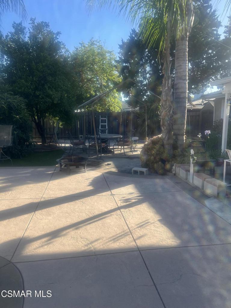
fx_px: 231
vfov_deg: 67.3
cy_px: 154
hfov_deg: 53.1
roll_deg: +0.7
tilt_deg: -8.8
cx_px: 116
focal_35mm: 26
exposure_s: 1/1575
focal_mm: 5.7
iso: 50
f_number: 1.5
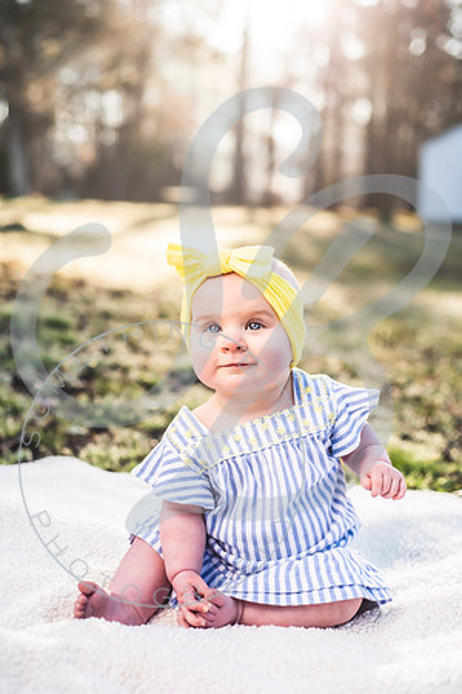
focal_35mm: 50
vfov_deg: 39.6
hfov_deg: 27.0
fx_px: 962
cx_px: 231
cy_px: 347
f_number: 2.8
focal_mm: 50
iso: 100
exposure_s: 1/320
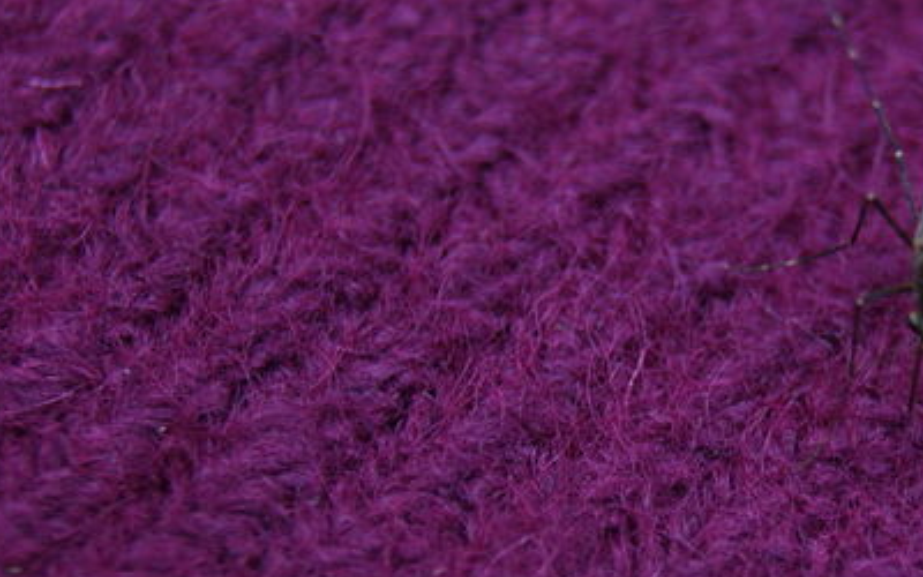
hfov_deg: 11.0
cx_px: 821
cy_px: 301
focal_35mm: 189
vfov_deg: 6.9
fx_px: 4758
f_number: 5.6
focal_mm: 55
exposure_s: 1/25
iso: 100
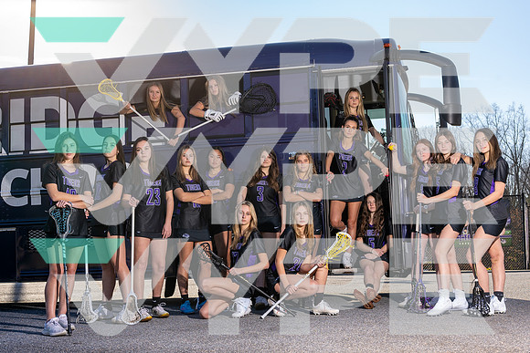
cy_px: 176
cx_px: 265
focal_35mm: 50
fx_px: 736
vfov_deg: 27.0
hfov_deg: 39.6
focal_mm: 50
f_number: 7.1
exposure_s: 1/160
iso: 64
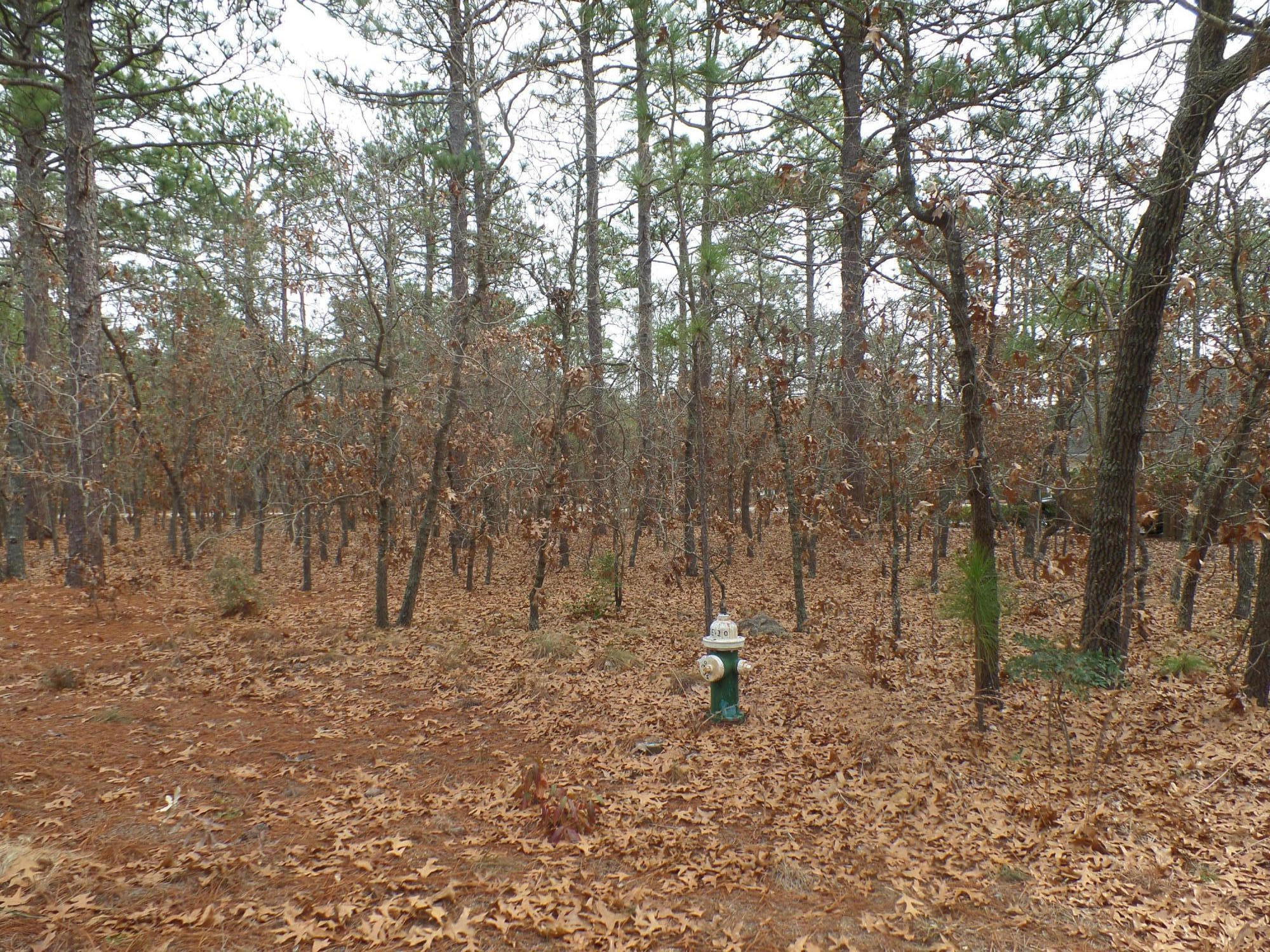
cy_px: 476
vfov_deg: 58.9
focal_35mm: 23
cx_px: 635
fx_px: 844
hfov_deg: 73.9
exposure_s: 1/250
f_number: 3.5
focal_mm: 4.1
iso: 100
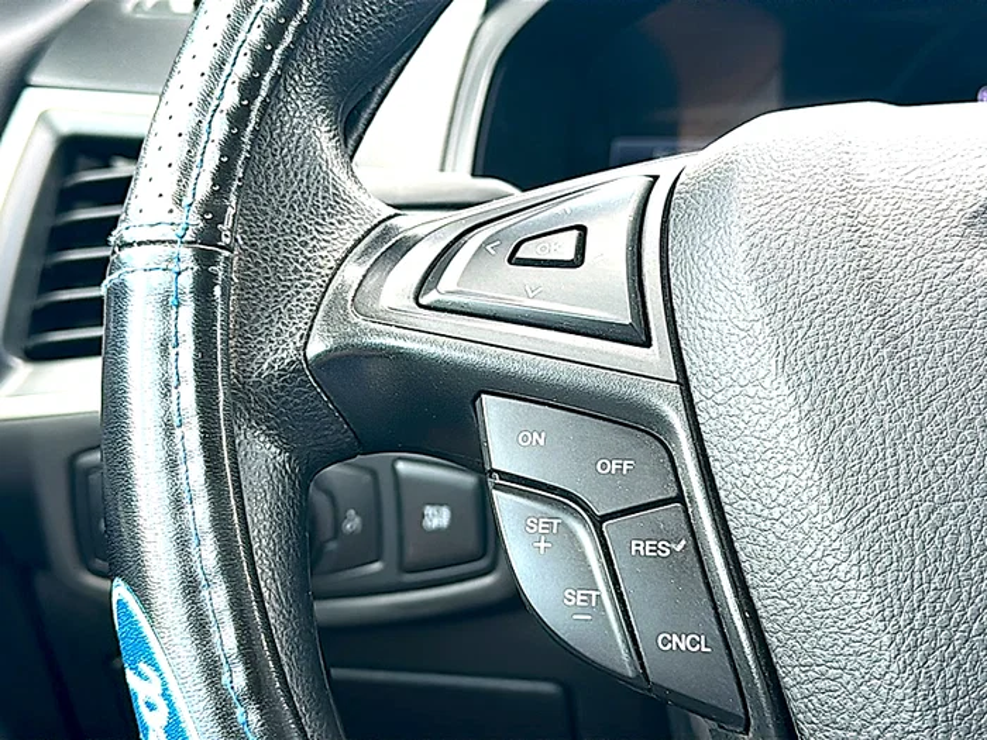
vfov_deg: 30.3
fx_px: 1369
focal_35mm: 48
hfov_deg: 39.7
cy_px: 370
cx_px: 494
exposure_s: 1/119
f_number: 1.78
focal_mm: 6.86
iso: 50
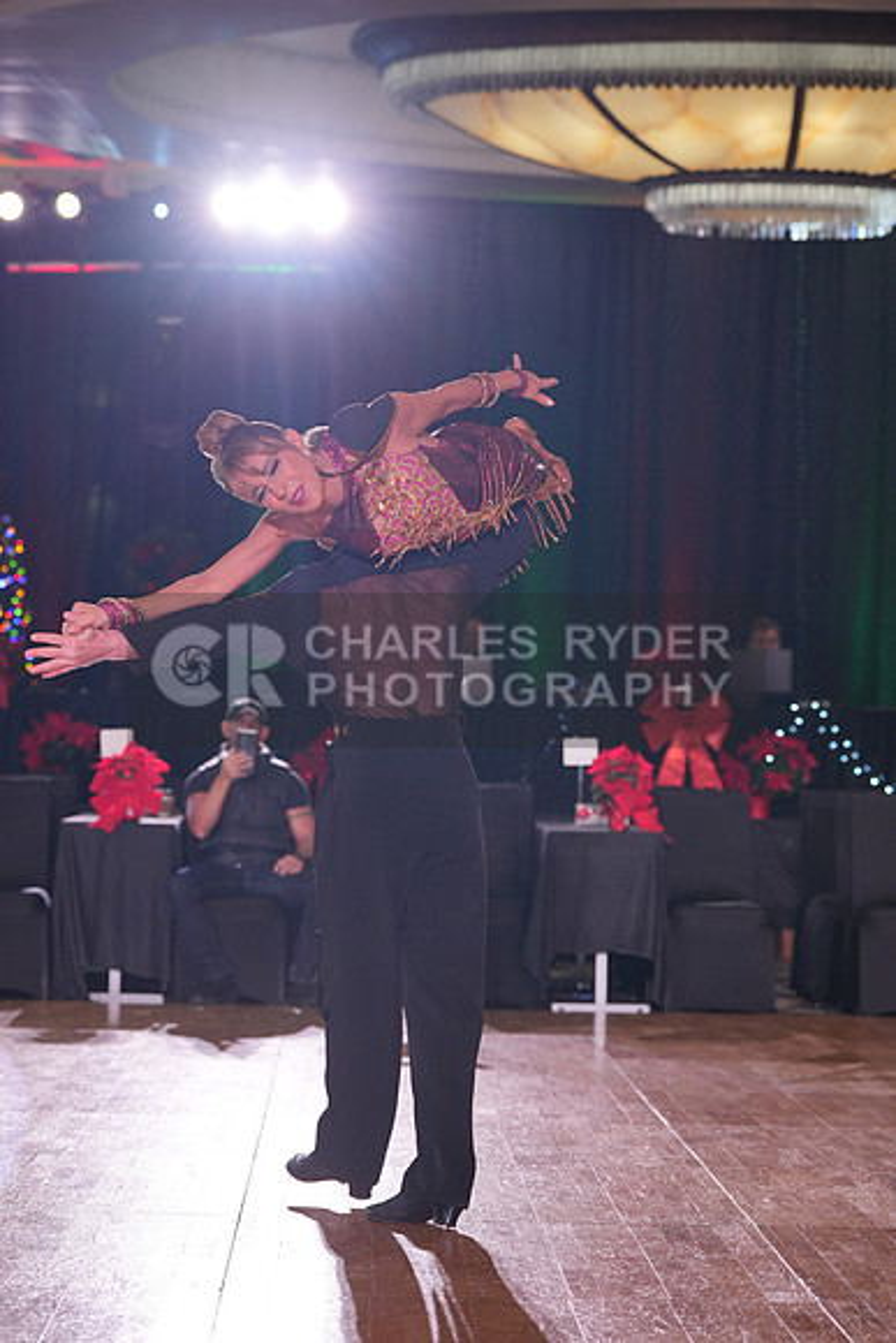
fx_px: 3544
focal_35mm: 95
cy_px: 672
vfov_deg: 21.5
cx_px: 448
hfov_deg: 14.4
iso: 1600
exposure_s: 1/400
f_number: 4
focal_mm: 95
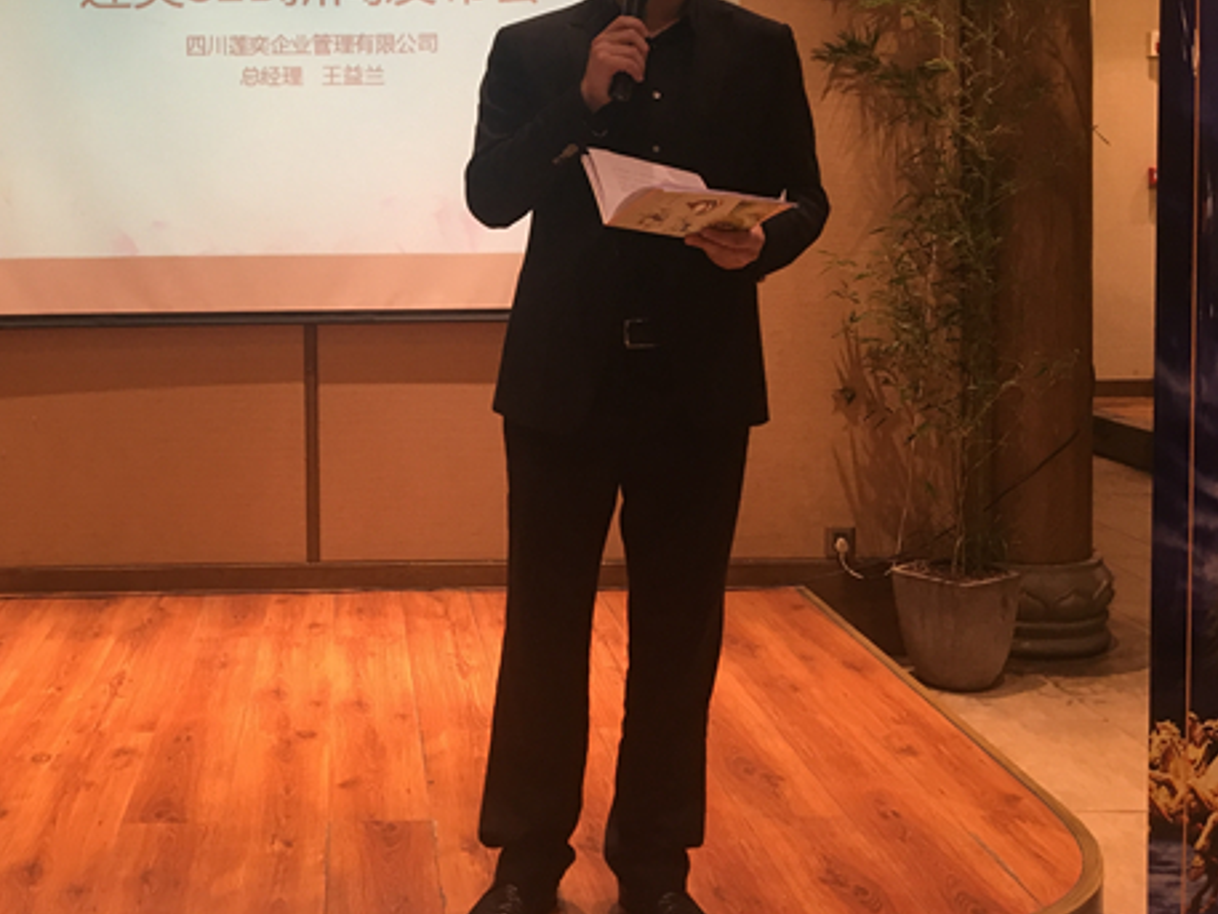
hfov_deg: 42.8
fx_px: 1513
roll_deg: +0.6
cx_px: 346
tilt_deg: -1.5
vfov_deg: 33.1
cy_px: 257
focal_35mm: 43
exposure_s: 1/33
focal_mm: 4.15
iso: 100
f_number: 2.2
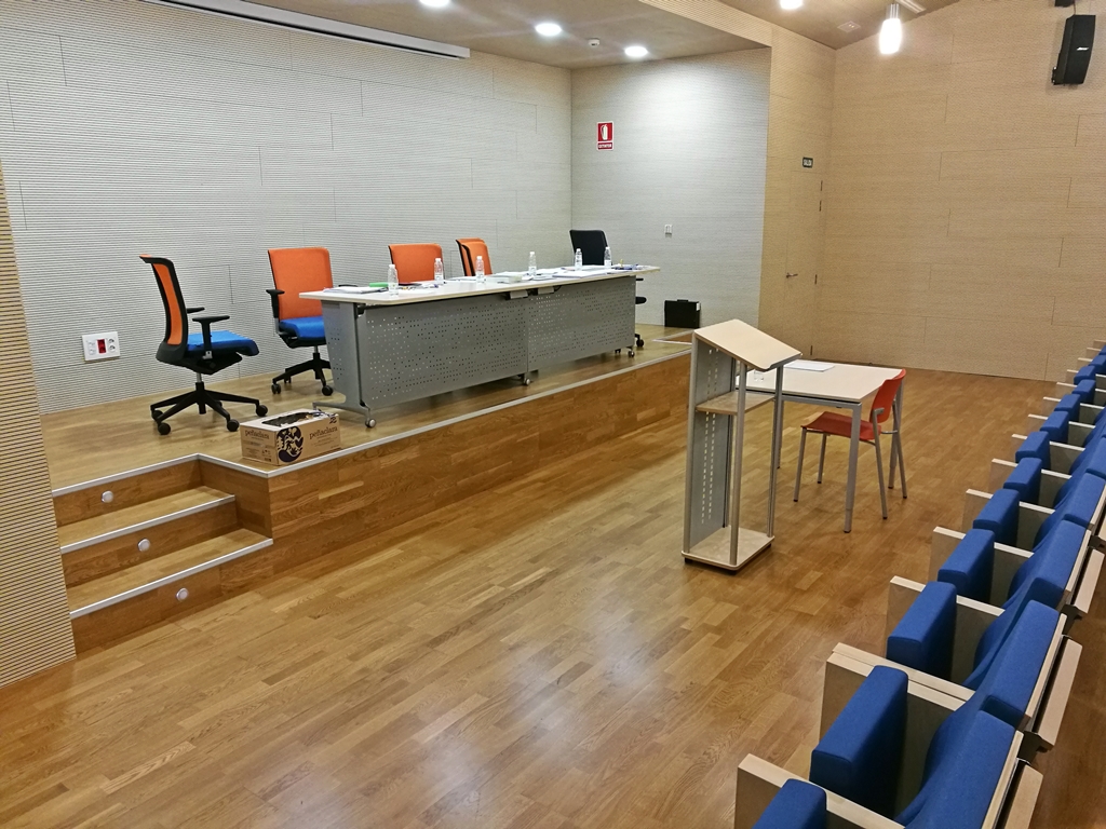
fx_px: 863
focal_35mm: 27
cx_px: 553
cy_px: 414
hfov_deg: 65.3
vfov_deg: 51.4
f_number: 2.2
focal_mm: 4.5
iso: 320
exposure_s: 1/33.3
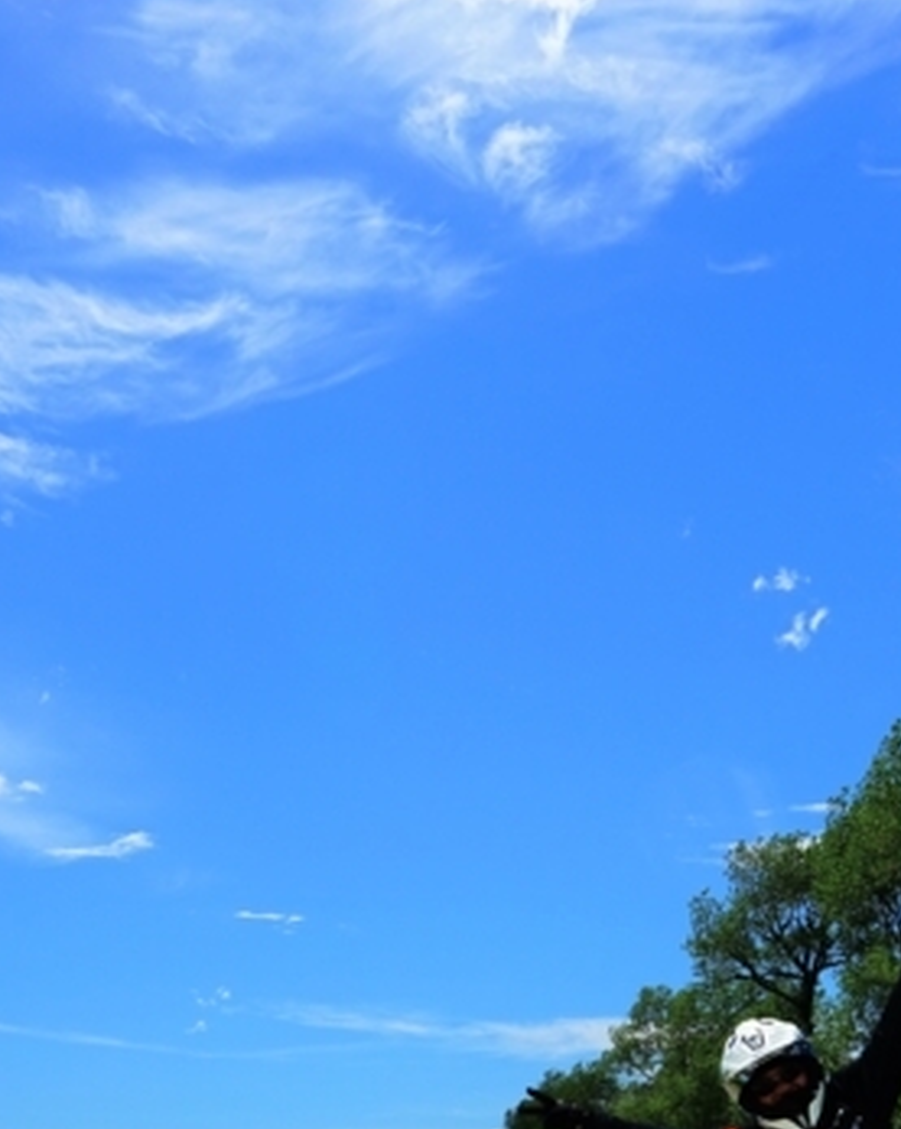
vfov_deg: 35.3
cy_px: 833
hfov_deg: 29.0
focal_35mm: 52
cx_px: 364
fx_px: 1736
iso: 100
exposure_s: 1/100
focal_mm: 24
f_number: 8
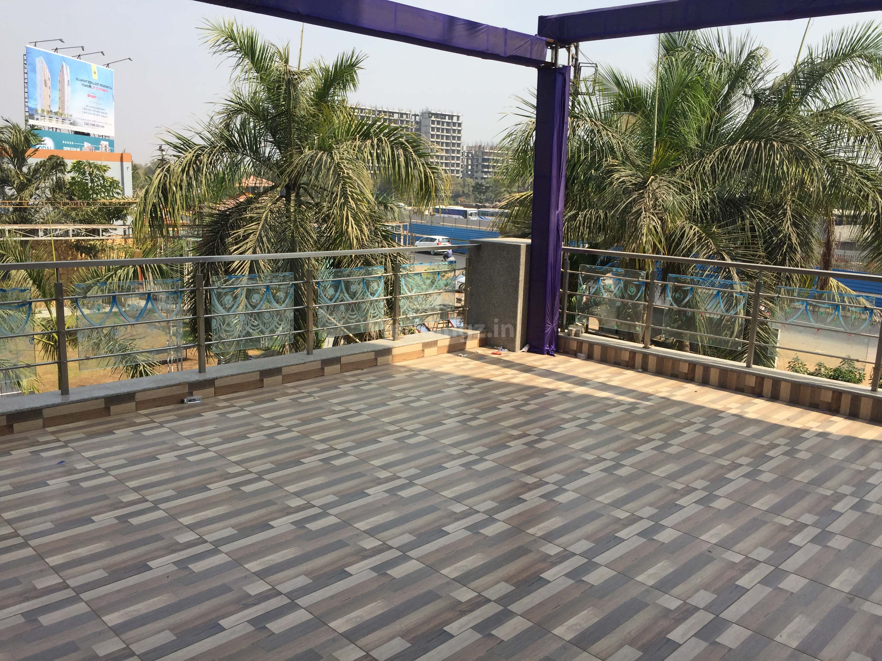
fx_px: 739
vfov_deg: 48.2
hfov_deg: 61.7
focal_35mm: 29
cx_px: 441
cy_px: 330
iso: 32
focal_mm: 4.15
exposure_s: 1/1721
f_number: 2.2
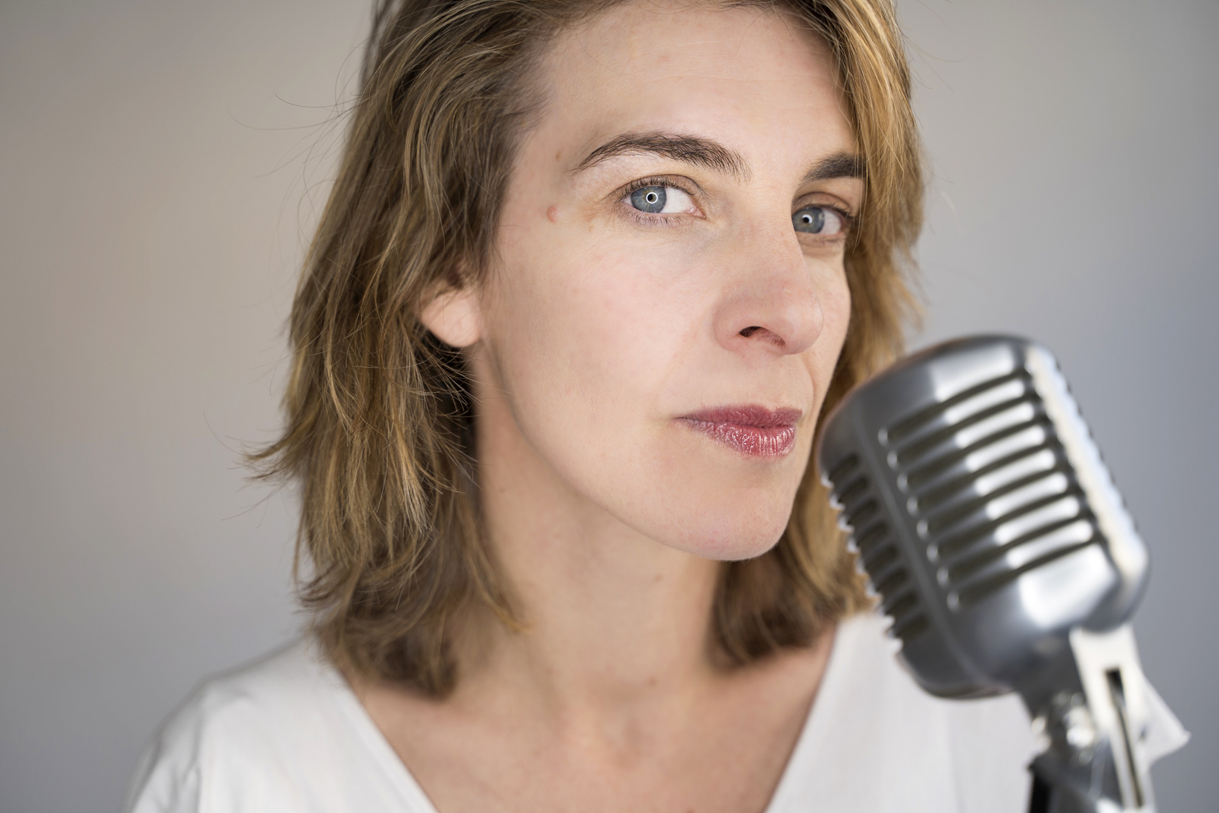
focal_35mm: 55
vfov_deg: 24.6
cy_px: 406
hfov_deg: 36.2
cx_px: 610
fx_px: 1862
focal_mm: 55
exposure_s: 1/160
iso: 100
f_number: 2.8
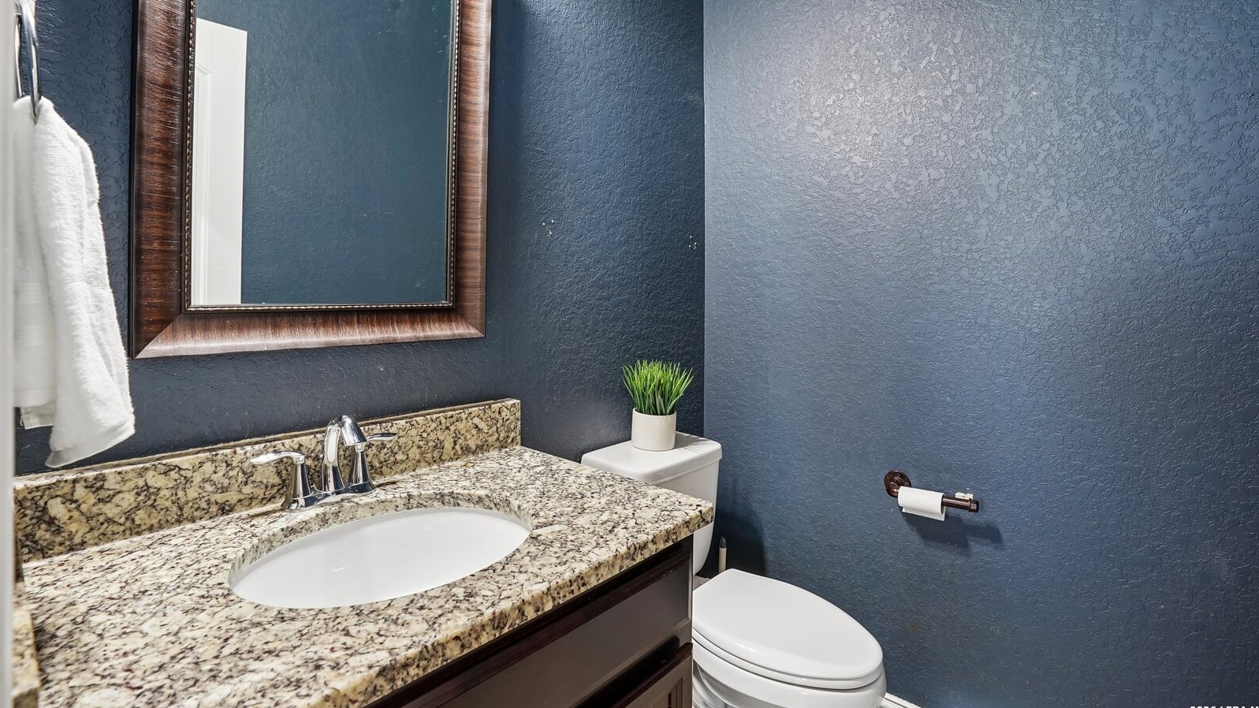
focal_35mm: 17
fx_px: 567
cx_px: 635
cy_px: 291
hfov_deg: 95.9
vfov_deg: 63.5
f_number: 8
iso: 400
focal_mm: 16
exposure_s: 1/1.25
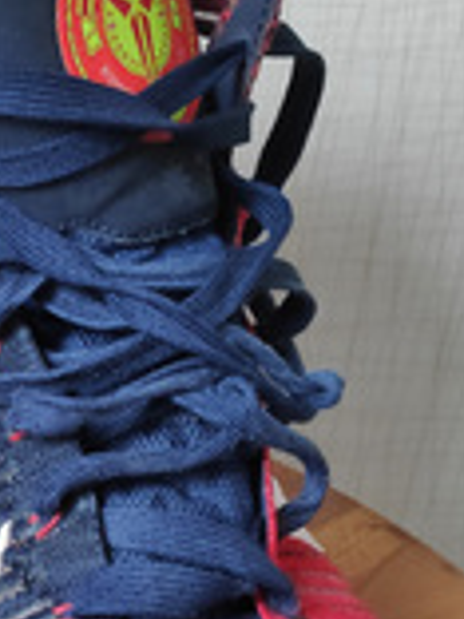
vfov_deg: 29.7
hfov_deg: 21.3
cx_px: -93
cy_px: 480
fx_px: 1144
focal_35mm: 64
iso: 966
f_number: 1.9
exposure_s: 1/50
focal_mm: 3.94
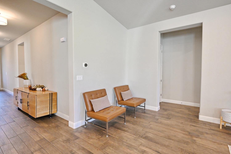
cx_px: 116
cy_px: 77
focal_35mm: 18
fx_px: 115
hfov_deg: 90.0
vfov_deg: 67.3
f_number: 4
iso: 1800
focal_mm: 18
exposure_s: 1/125
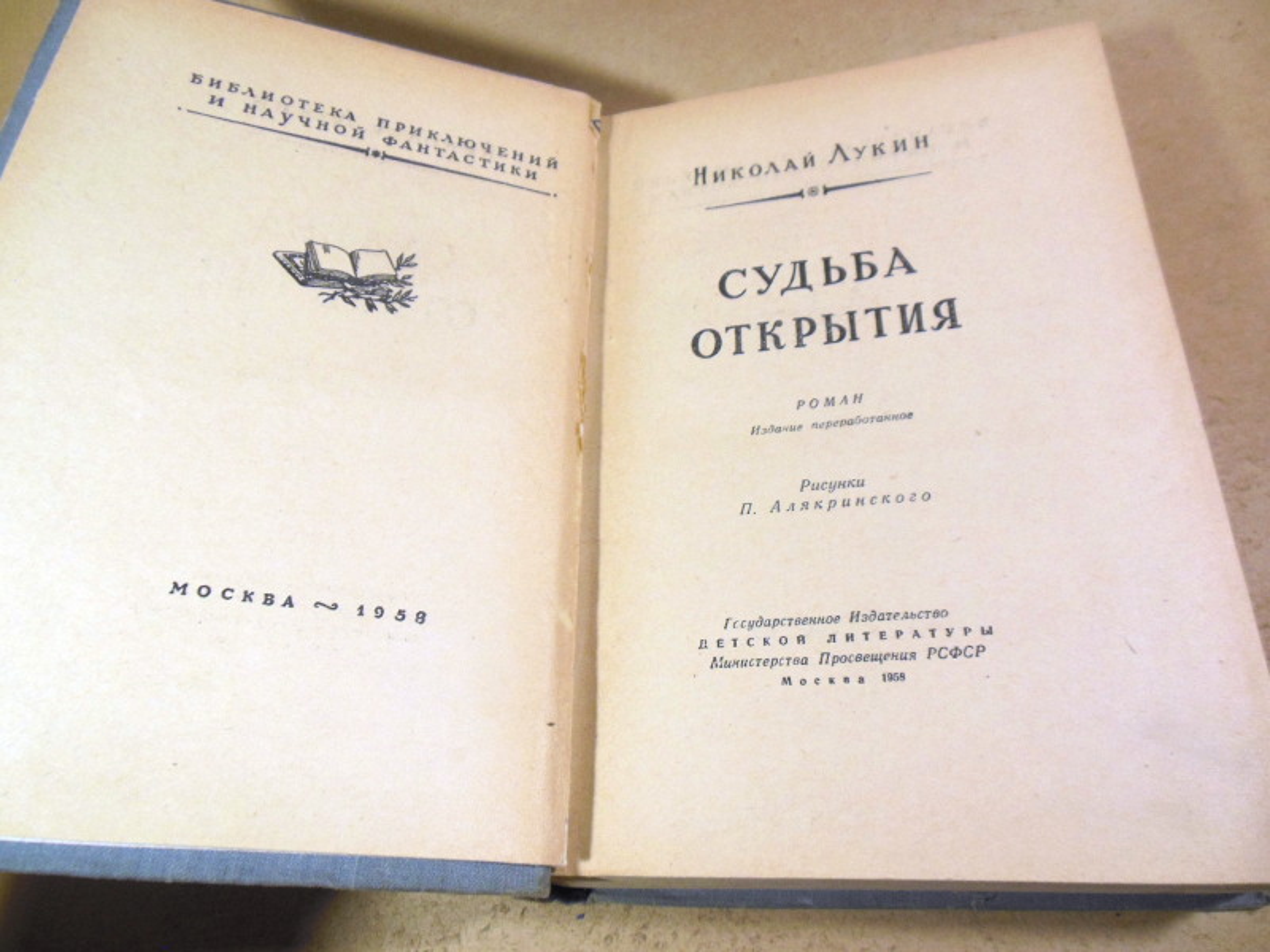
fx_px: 917
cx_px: 635
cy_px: 476
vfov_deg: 54.9
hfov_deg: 69.4
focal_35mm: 25
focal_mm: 4.5
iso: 125
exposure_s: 1/60
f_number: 3.2
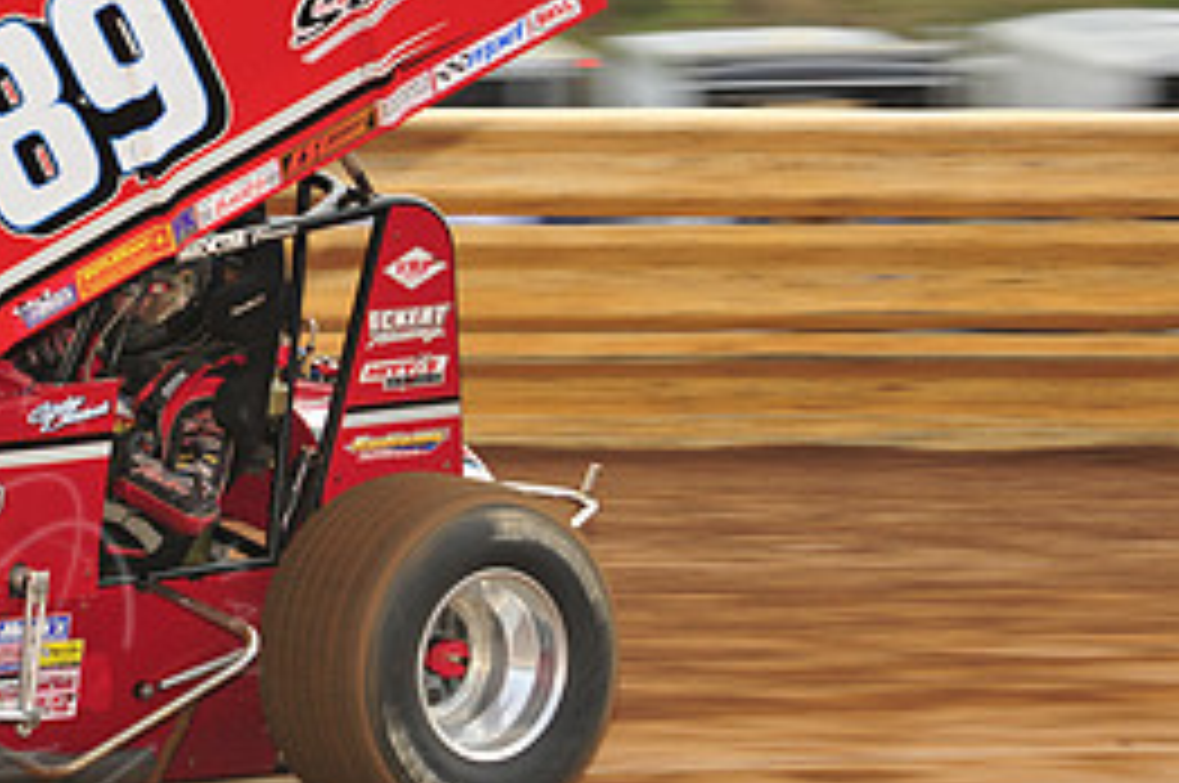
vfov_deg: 4.6
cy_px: 238
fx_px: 9780
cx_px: -14
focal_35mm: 299
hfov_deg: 6.9
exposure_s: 1/320
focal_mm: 135
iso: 640
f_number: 7.1
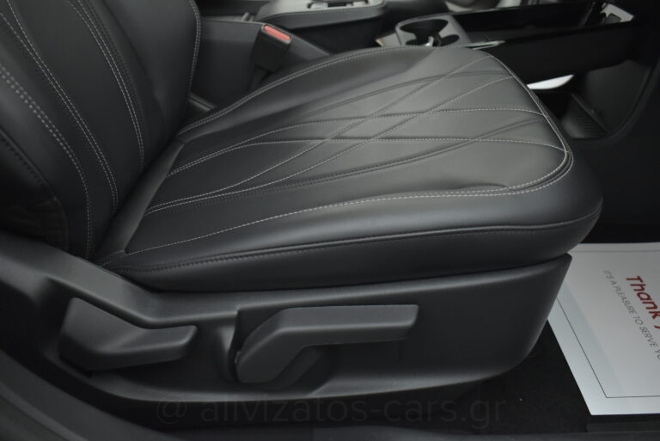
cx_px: 330
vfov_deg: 41.8
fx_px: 578
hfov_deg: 59.5
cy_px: 220
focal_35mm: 32
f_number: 3.8
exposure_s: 1/80
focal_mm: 21
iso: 1600
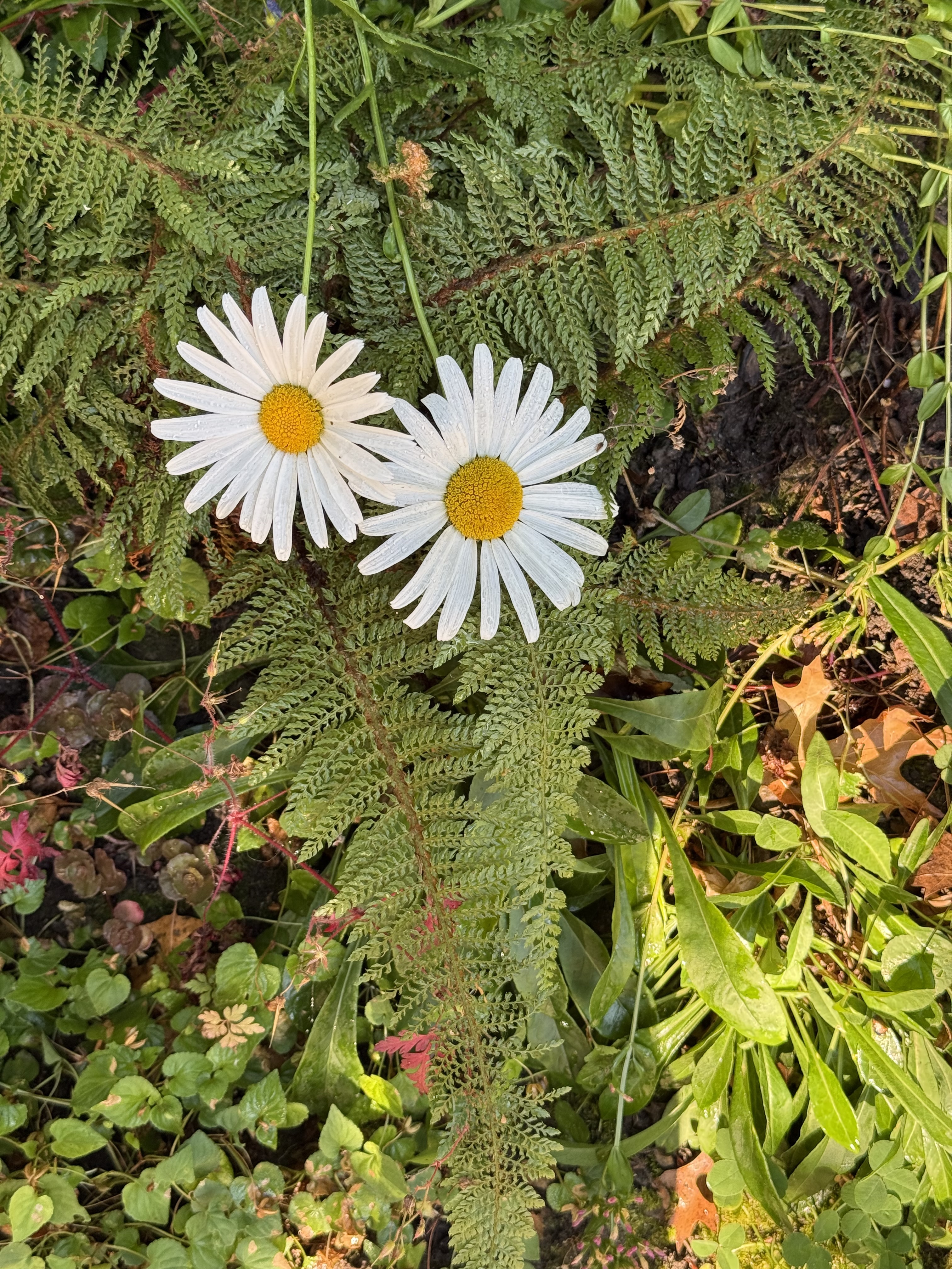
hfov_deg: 30.3
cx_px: 476
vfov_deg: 39.7
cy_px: 634
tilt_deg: -58.7
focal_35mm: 48
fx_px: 1760
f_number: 1.78
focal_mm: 6.76
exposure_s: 1/137
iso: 50
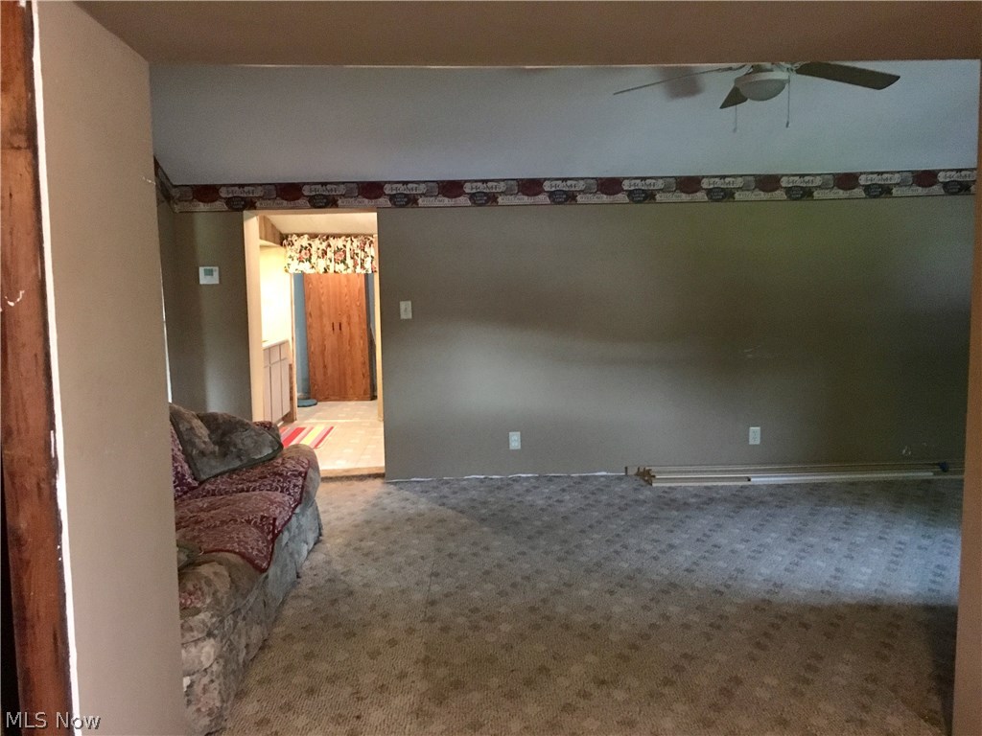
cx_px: 491
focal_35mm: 29
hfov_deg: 61.7
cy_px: 368
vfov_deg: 48.2
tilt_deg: -5.7
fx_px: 823
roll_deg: +0.7
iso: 640
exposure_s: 1/15
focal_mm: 4.15
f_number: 2.2
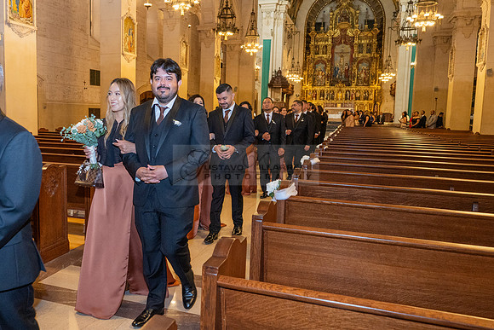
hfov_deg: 60.7
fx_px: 413
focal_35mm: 30
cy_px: 160
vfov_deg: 43.5
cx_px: 175
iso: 800
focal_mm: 14
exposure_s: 1/125
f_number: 2.8
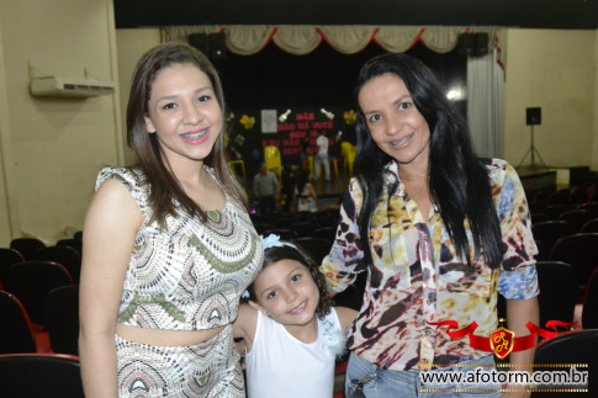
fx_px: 565
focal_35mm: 34
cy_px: 198
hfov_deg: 55.8
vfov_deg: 38.9
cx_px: 291
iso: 2800
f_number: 3.8
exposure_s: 1/60
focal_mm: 22
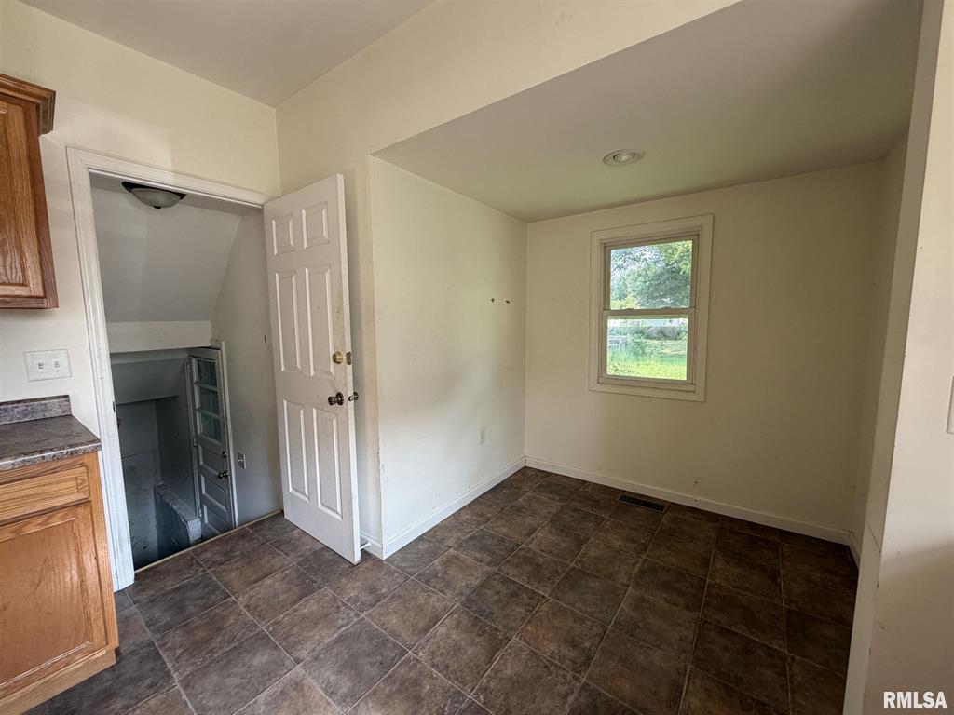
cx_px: 477
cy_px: 358
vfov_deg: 85.7
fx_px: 386
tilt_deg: -5.1
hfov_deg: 102.1
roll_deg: +0.4
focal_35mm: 14
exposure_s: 1/121
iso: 160
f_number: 2.2
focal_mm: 2.22
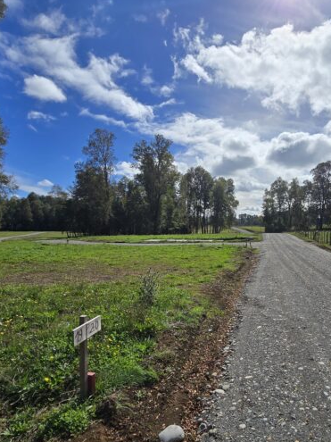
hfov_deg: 62.6
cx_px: 206
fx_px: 268
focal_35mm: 21
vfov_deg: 78.9
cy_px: 232
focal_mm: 2.2
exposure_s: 1/8457
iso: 50
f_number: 2.2
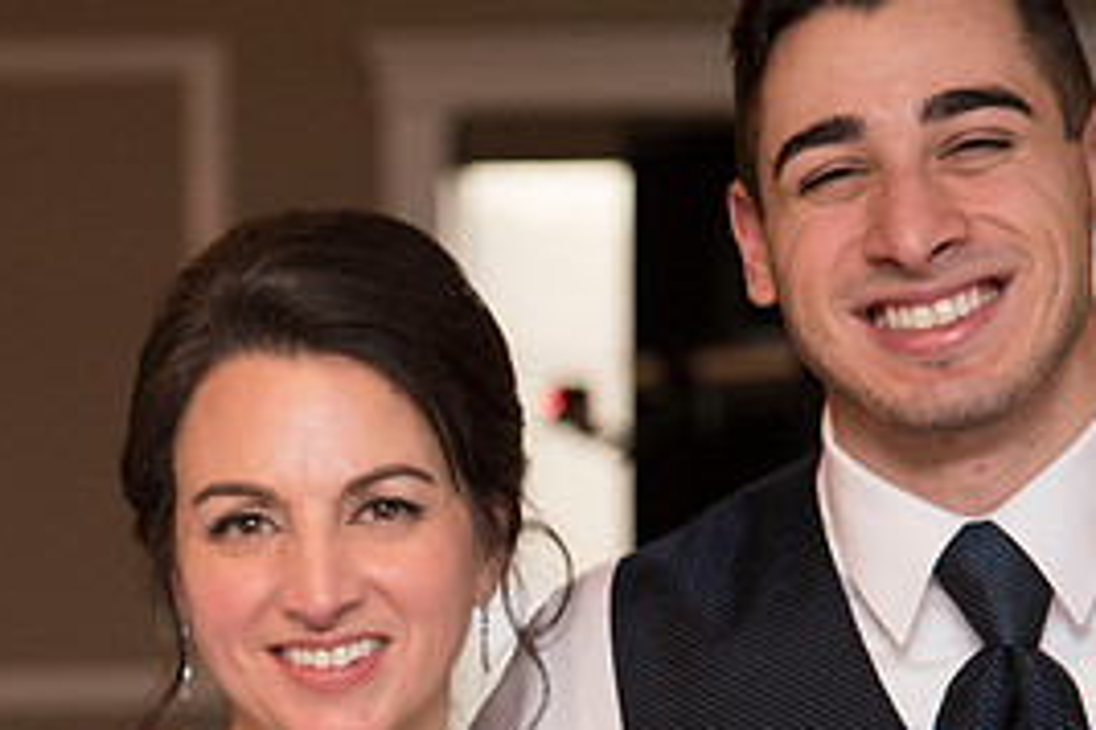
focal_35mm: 206
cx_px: 218
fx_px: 6271
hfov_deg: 10.0
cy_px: 597
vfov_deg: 6.7
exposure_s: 1/125
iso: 2000
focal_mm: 95
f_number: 4
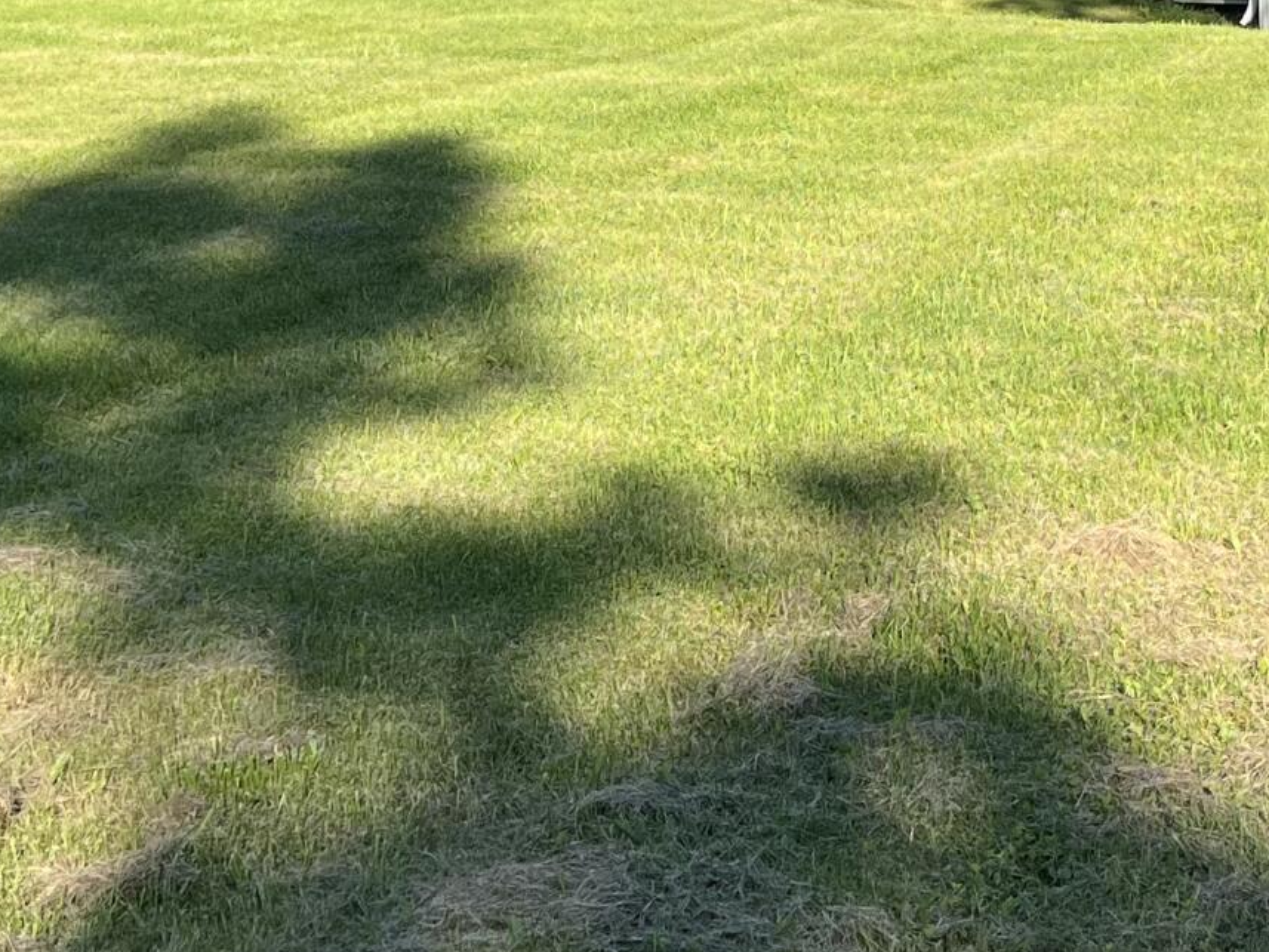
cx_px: 1053
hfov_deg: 21.2
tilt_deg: -7.4
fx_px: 3336
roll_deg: +1.4
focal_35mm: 91
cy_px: -19
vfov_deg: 15.9
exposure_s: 1/2252
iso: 50
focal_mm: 5.7
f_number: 1.5
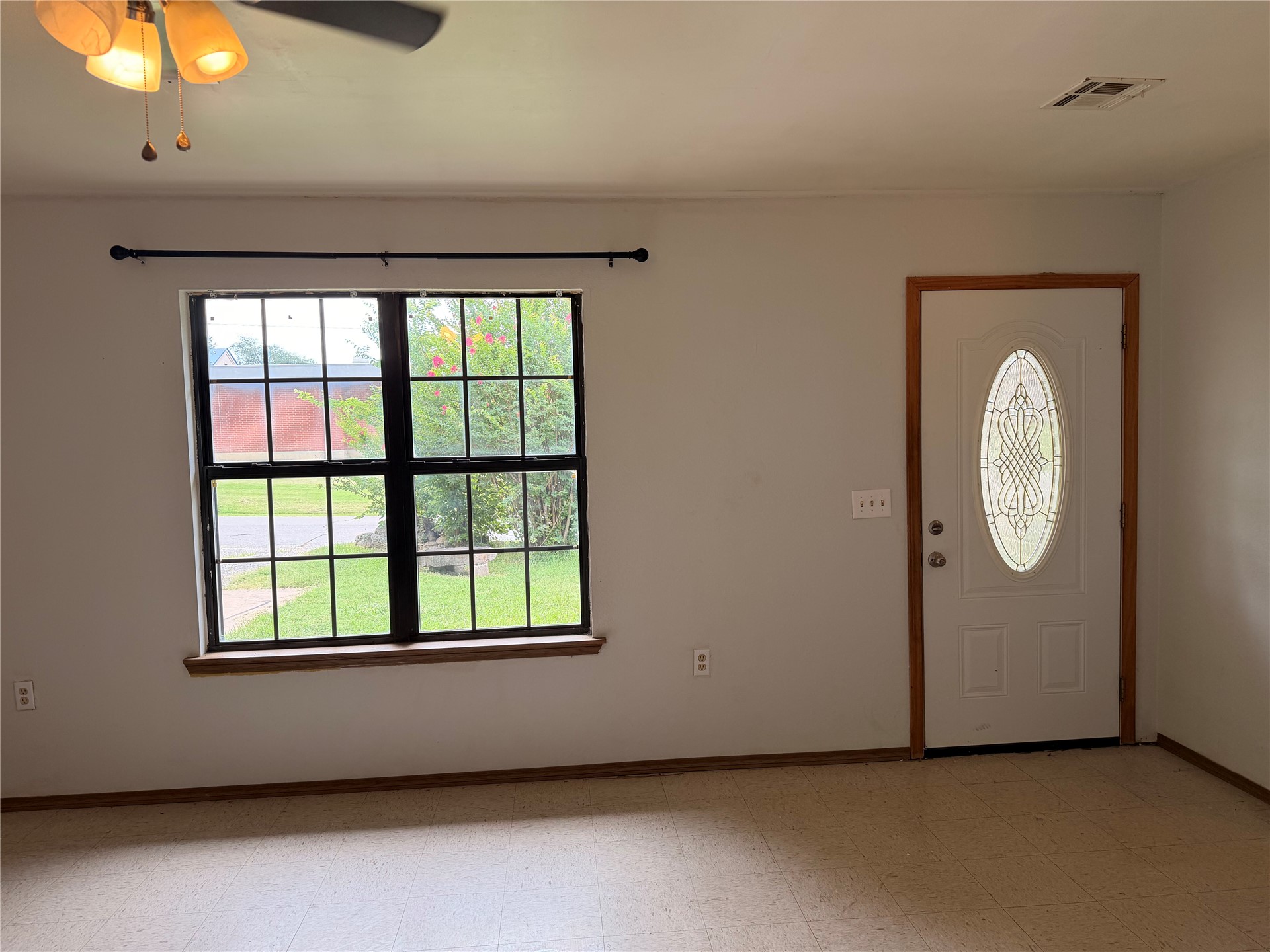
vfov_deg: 56.8
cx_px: 635
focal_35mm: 24
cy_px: 476
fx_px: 881
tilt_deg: -3.6
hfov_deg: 71.6
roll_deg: +2.3
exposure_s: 1/178
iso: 80
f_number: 1.78
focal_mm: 6.76
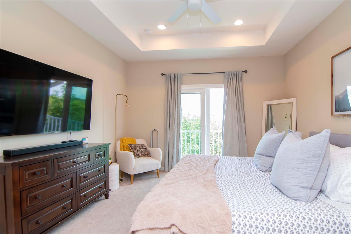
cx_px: 176
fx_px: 161
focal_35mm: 16
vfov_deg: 72.0
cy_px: 117
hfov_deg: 95.0
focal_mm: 11
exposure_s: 1/125
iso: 1000
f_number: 4.5
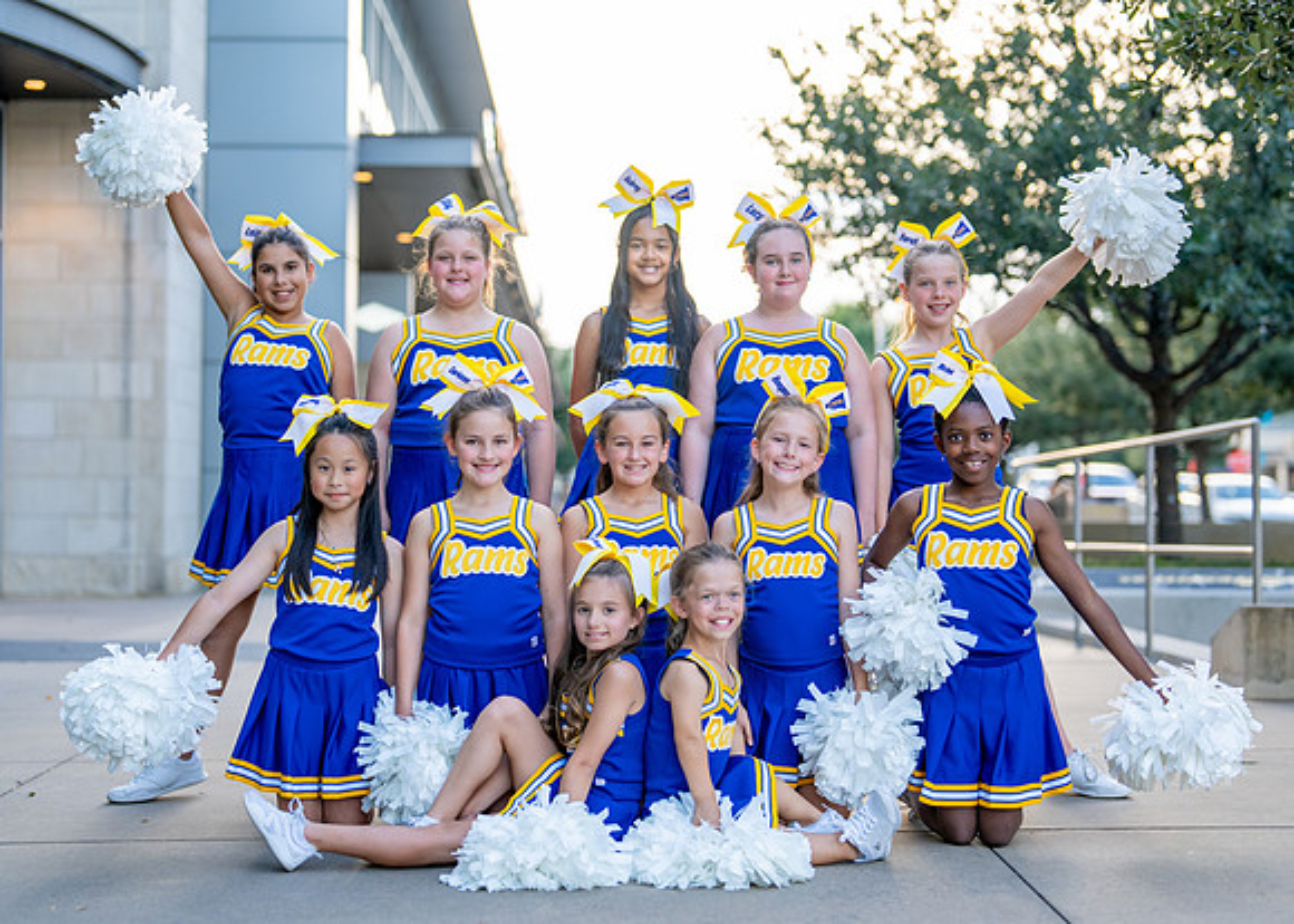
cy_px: 431
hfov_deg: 32.3
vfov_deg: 23.3
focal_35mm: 61
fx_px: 2236
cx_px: 654
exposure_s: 1/400
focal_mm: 50
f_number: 1.6
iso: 320
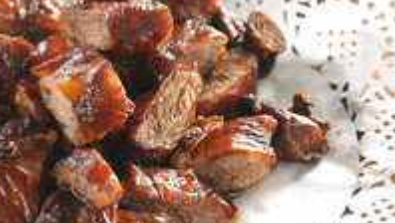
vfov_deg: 7.8
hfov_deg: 13.7
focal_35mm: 157
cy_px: 117
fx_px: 1647
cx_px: 165
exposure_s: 1/125
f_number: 4.5
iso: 320
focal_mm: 55
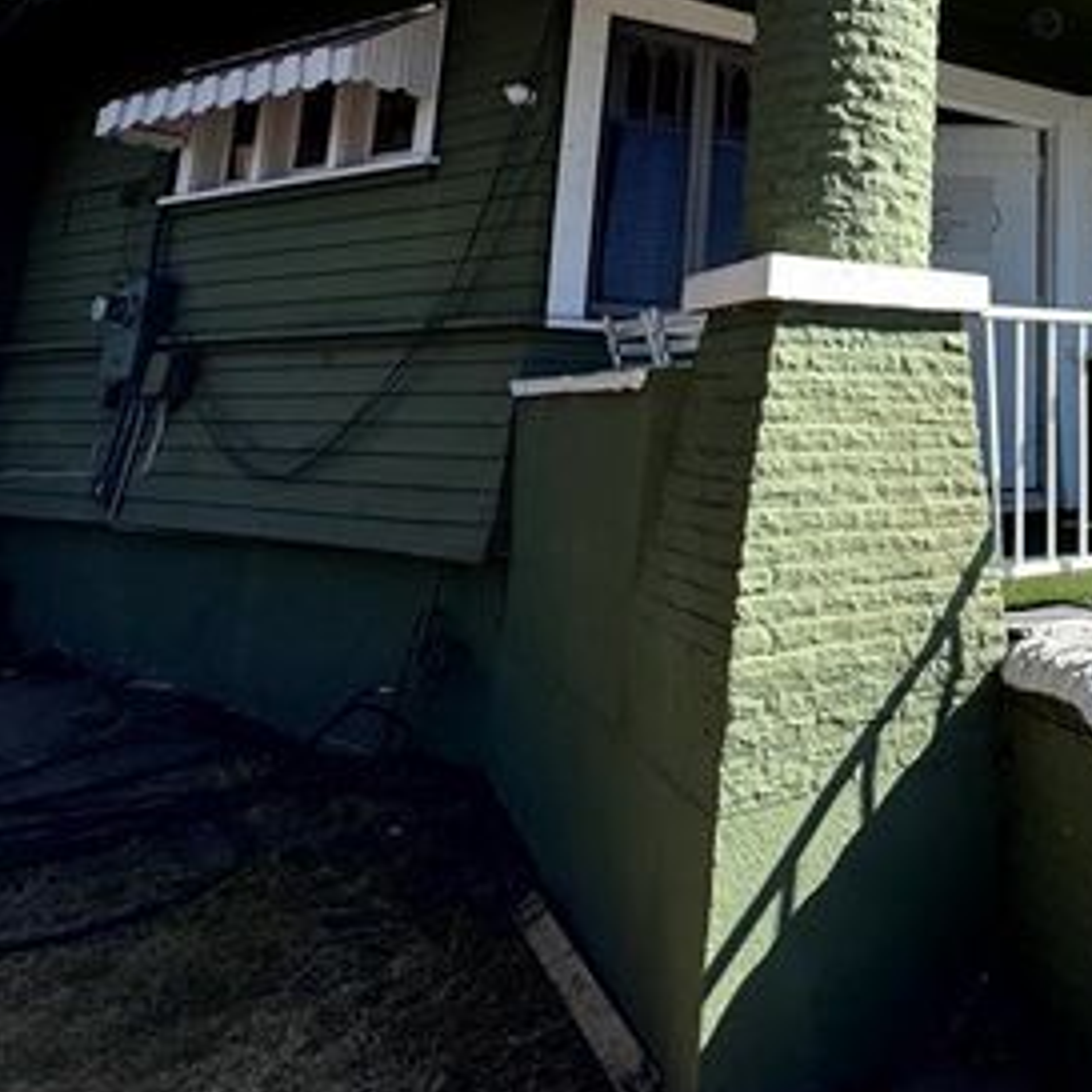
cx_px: 1148
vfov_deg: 52.4
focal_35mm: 29
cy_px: 232
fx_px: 1035
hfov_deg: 44.9
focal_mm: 2.22
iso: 50
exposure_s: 1/1217
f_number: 2.2
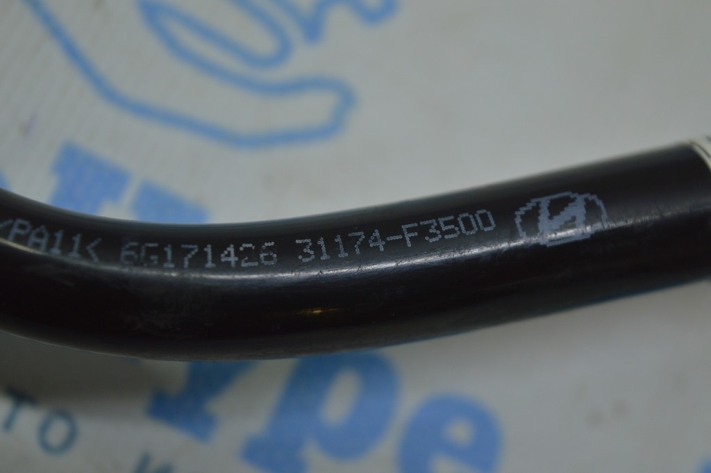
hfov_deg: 24.6
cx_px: 356
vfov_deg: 16.5
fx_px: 1628
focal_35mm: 82
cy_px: 236
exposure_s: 1/100
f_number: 5.6
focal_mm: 55
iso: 400
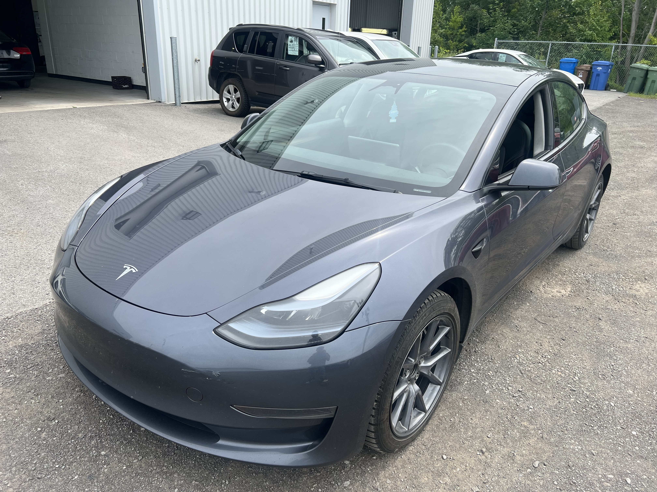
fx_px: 493
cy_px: 246
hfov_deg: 67.3
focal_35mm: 26
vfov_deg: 53.1
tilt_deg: -21.3
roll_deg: -3.1
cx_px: 328
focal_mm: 5.7
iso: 50
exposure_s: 1/2008
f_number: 1.5
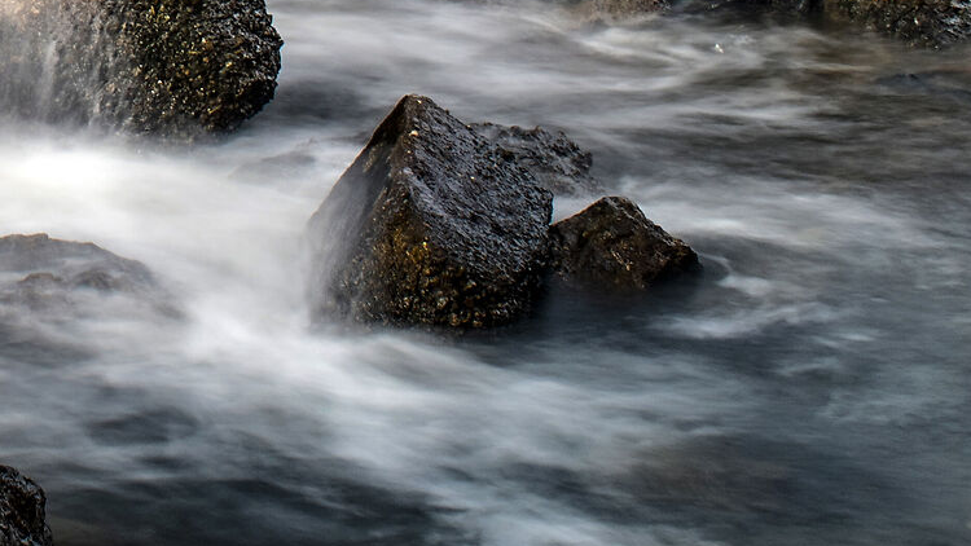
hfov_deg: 12.1
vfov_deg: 6.9
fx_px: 4403
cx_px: -373
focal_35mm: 171
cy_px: -413
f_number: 20
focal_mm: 34
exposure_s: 2.5
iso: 100
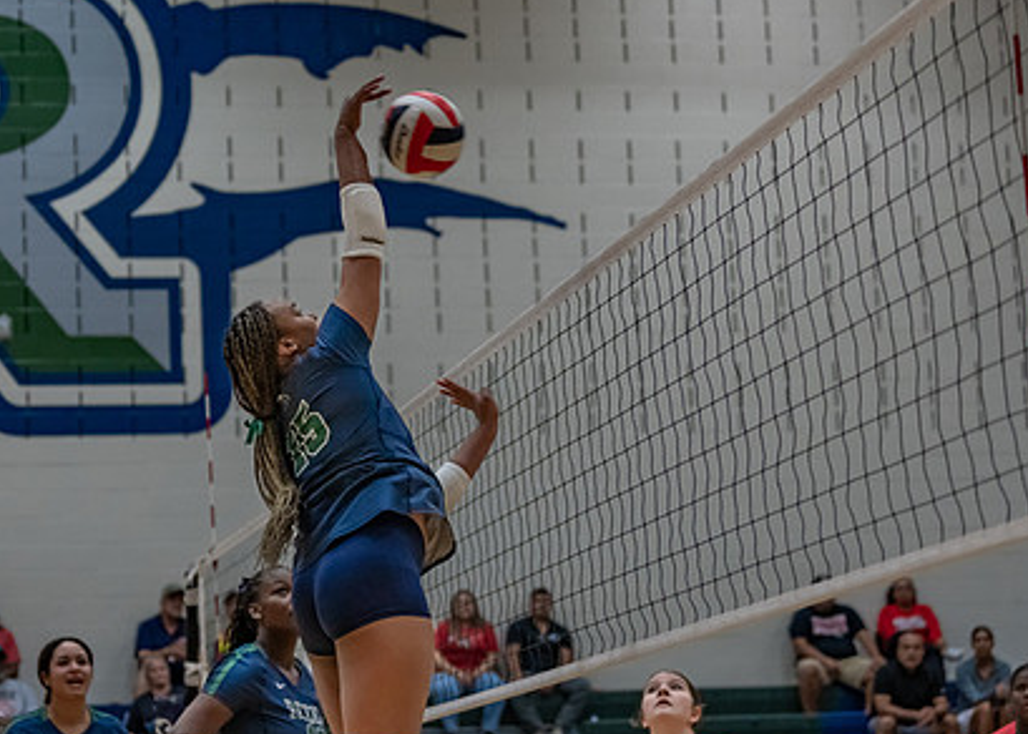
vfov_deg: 13.8
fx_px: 3036
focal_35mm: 104
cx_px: 385
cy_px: 344
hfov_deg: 19.2
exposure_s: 1/1000
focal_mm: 70
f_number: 2.8
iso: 2500
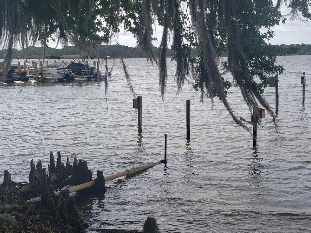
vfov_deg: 30.9
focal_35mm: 47
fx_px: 422
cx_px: 166
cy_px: 113
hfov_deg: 40.4
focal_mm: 4.3
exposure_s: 1/1192
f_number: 2.4
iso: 50
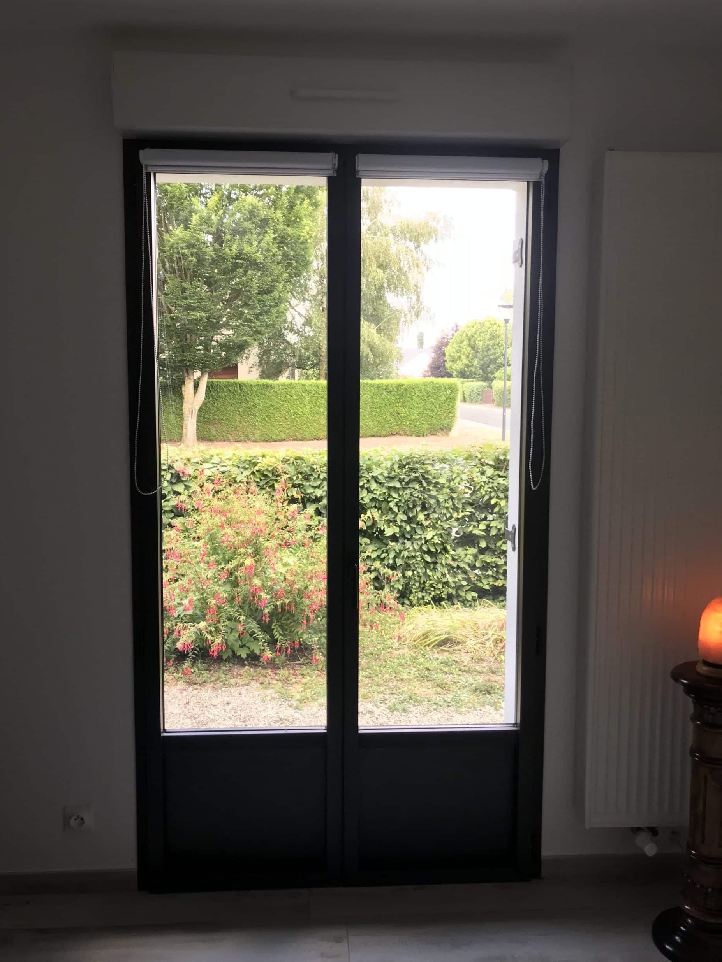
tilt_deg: -5.9
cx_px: 351
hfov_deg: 48.2
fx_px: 806
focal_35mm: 29
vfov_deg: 61.7
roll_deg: -0.4
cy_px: 479
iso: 40
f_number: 1.8
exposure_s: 1/100
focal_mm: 3.99
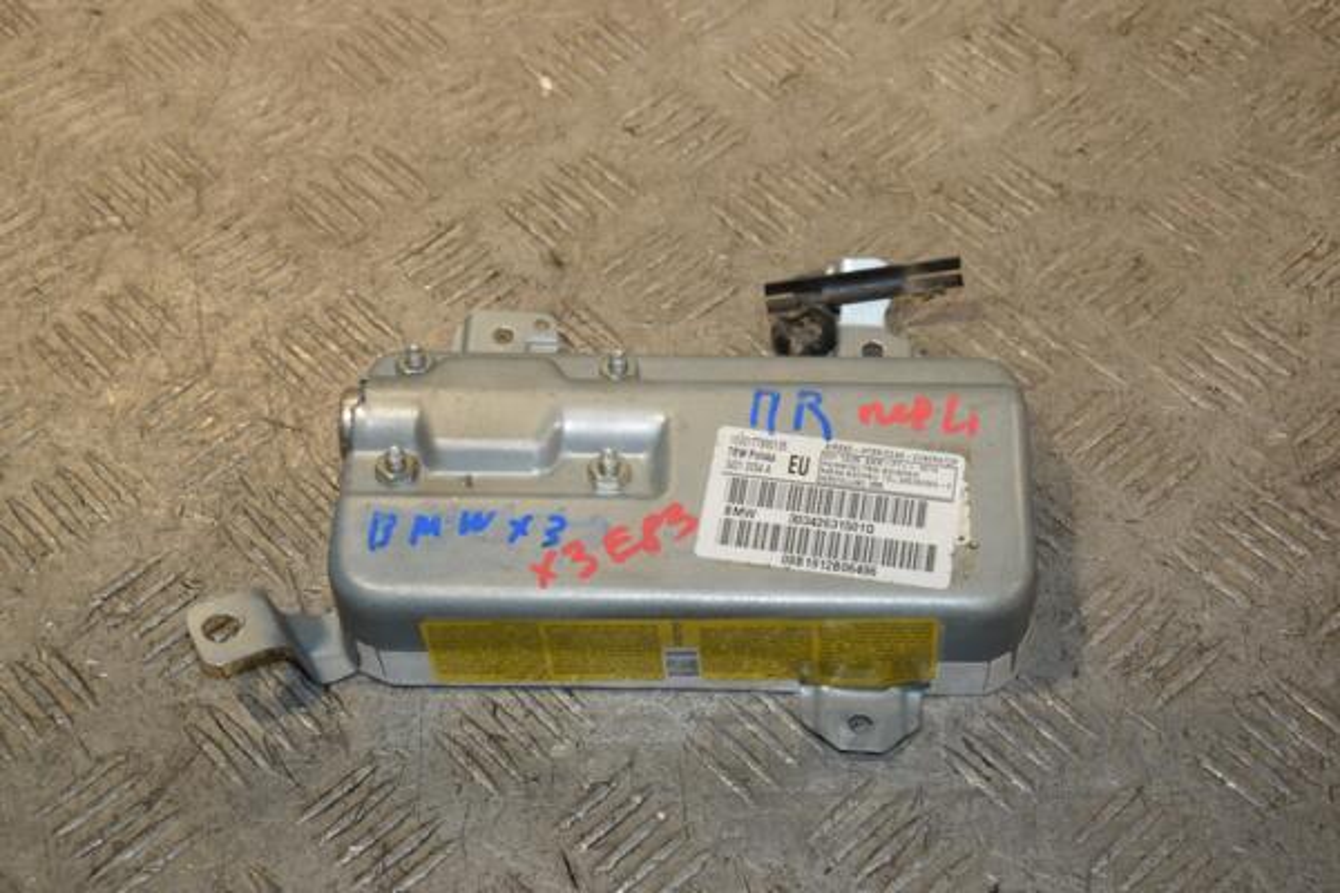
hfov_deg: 29.9
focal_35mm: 68
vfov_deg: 20.2
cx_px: 670
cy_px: 446
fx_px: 2512
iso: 800
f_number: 7.1
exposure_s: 1/200
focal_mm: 45
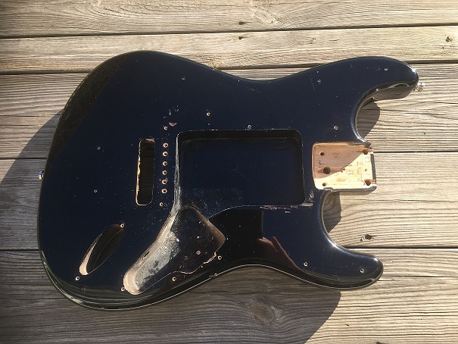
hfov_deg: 61.6
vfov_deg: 48.2
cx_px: 229
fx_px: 384
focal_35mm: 29
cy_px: 172
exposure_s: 1/283
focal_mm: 4.15
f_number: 2.2
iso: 25
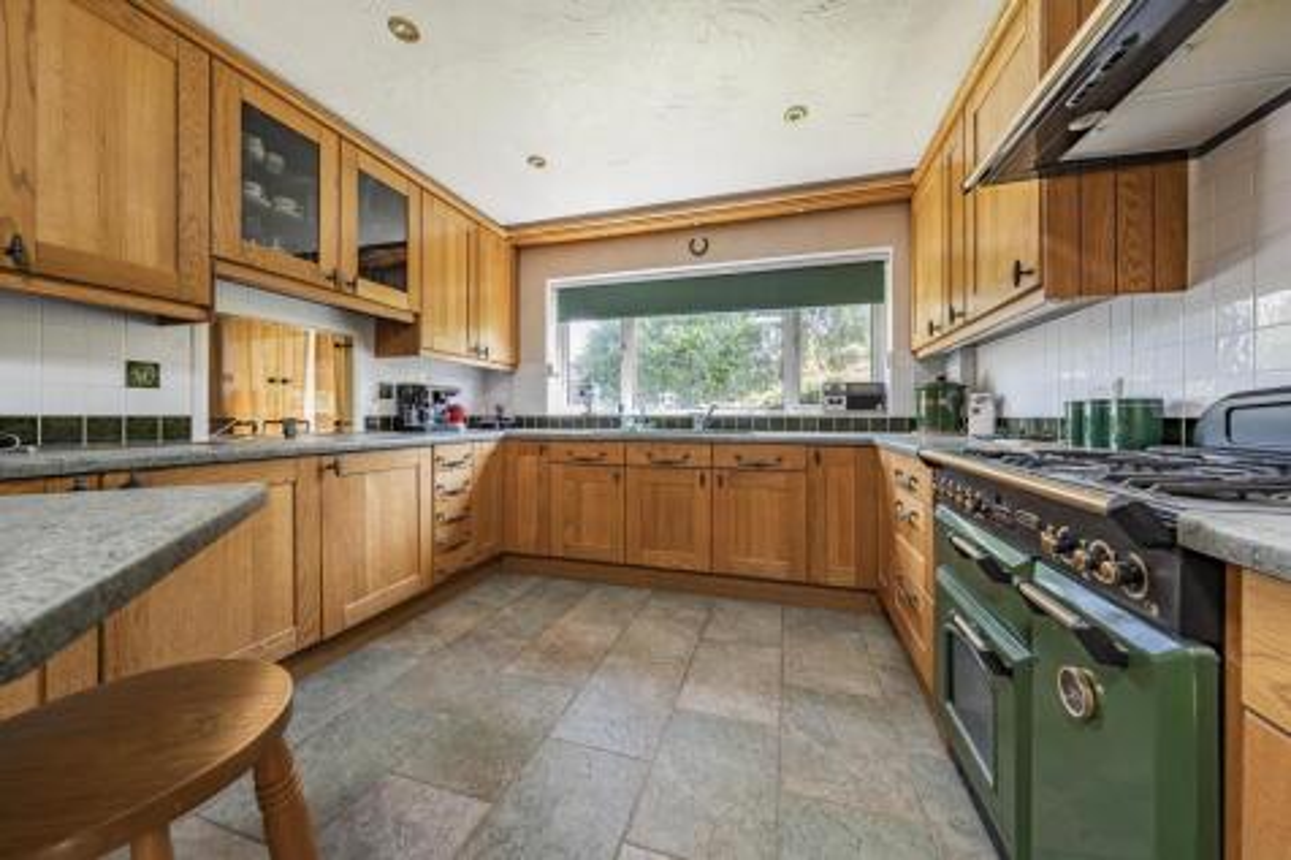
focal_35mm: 12
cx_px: 646
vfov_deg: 90.0
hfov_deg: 112.6
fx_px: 430
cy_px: 430
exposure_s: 1/13
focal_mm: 12
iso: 320
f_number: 9
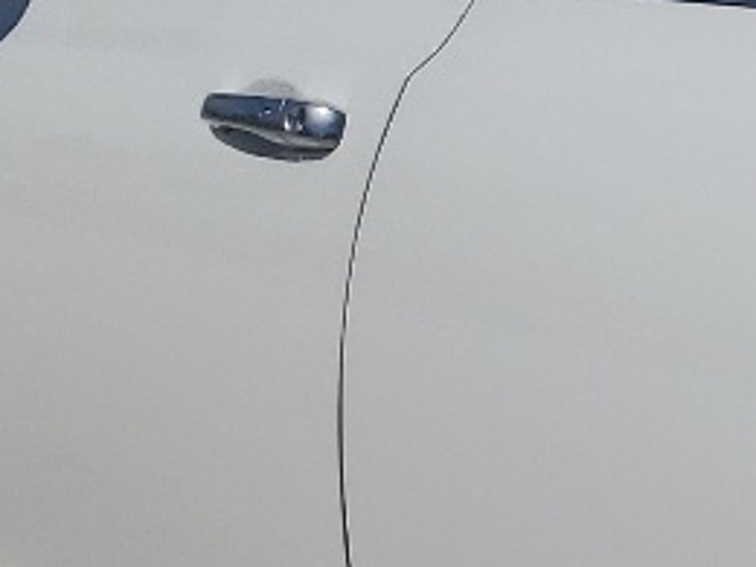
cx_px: 1585
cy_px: 576
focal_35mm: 160
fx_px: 3494
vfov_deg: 9.2
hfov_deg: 11.1
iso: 52
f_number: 1.5
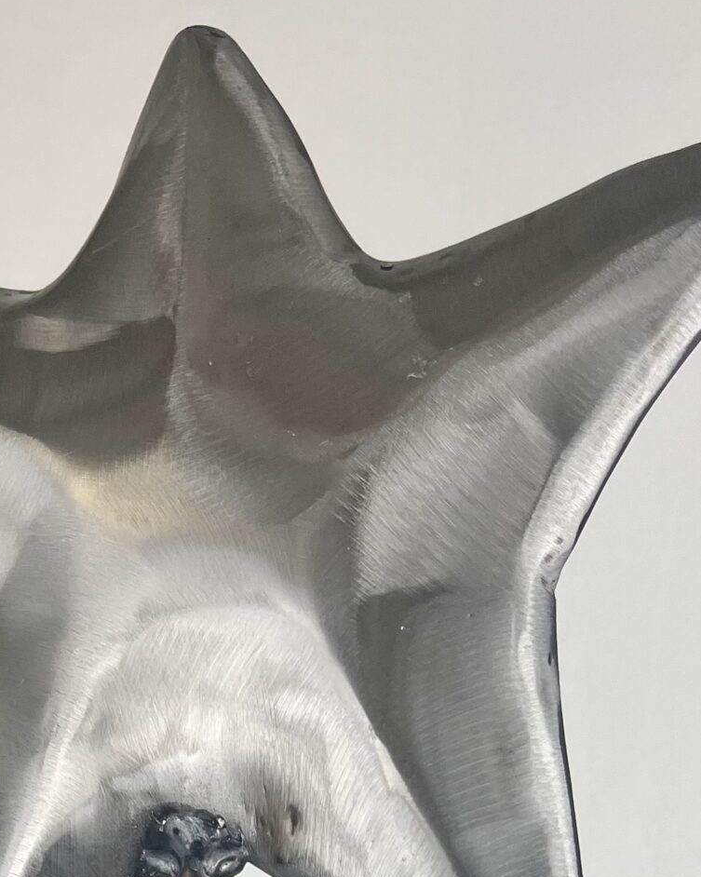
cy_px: 1179
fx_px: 1790
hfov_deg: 22.0
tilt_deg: -4.9
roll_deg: -1.7
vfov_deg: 23.8
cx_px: 179
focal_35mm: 69
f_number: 1.6
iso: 50
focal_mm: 5.1
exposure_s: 1/493
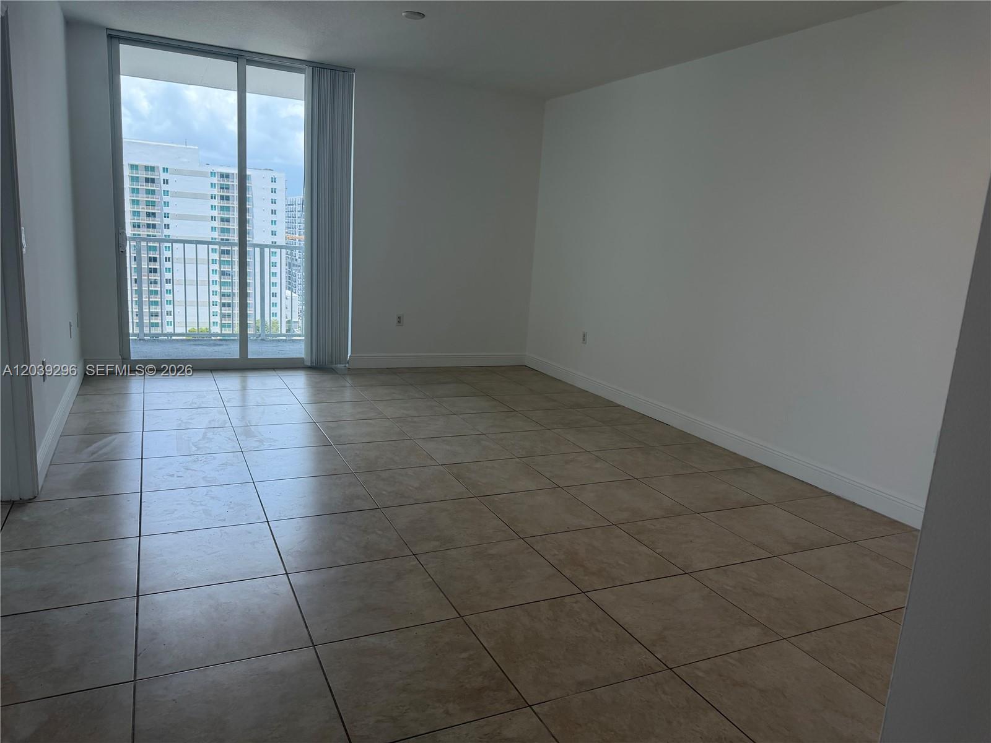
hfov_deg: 71.6
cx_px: 496
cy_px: 372
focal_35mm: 24
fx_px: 687
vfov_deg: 56.8
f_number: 1.78
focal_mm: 6.76
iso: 100
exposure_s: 1/955
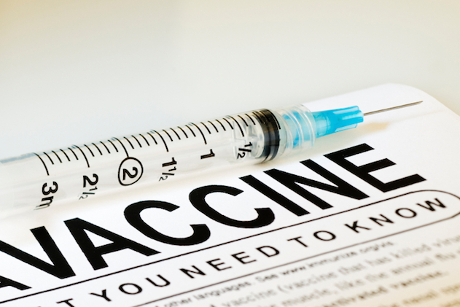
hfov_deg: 13.5
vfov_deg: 9.1
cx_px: 204
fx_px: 1937
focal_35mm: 152
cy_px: 168
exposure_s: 1.6
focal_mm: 85
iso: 200
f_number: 14
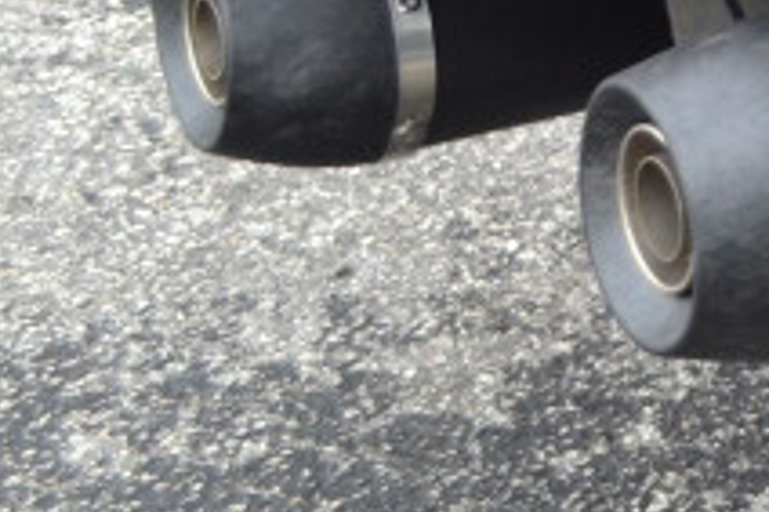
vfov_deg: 6.3
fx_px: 4354
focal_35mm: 204
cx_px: 2115
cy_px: -904
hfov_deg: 8.7
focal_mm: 24
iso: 360
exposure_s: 1/125
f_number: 5.6
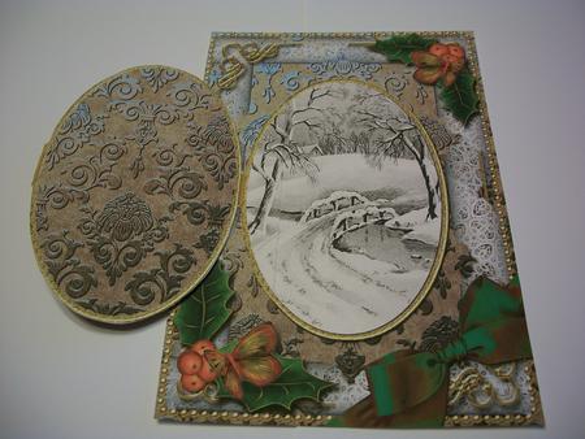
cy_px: 220
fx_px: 592
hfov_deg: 52.6
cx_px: 292
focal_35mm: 35
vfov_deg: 40.7
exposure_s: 1/60
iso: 82
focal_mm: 6.3
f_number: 3.1
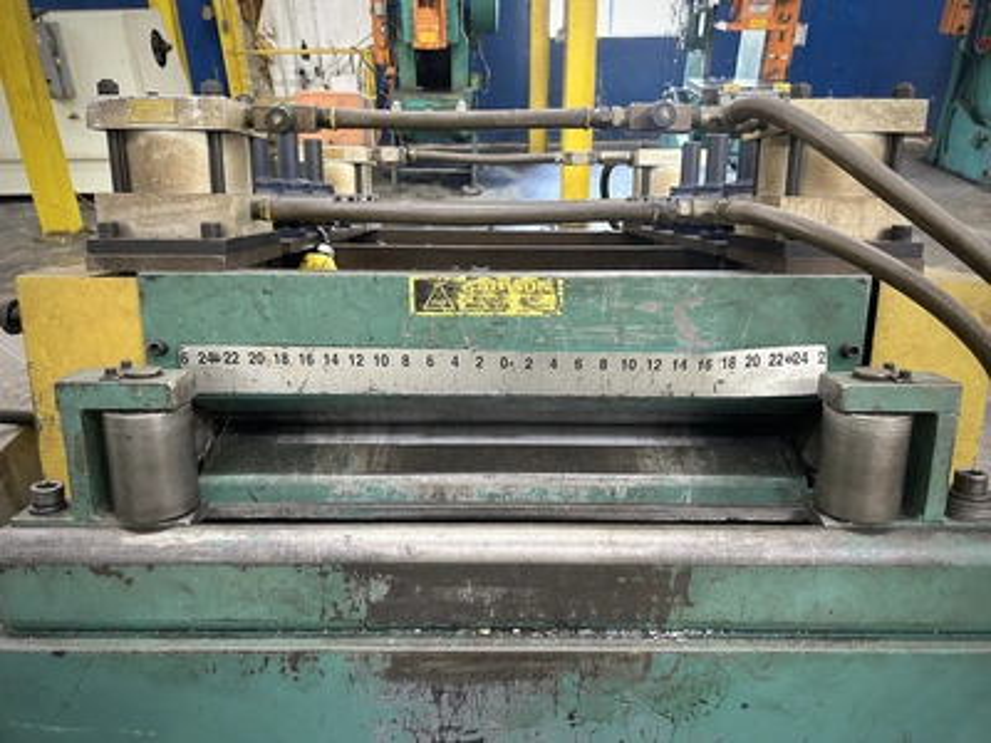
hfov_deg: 67.3
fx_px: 744
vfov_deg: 53.1
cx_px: 496
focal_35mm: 26
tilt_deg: -26.9
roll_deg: +1.4
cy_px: 372
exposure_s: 1/60
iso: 400
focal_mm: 5.7
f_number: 1.5
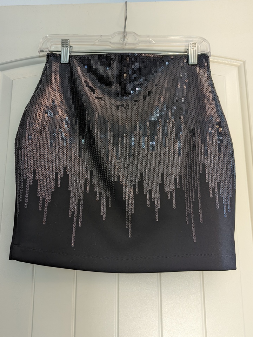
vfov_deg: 69.4
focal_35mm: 25
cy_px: 164
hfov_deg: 54.9
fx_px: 244
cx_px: 124
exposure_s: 1/87.6
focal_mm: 6.81
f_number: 1.85
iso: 404
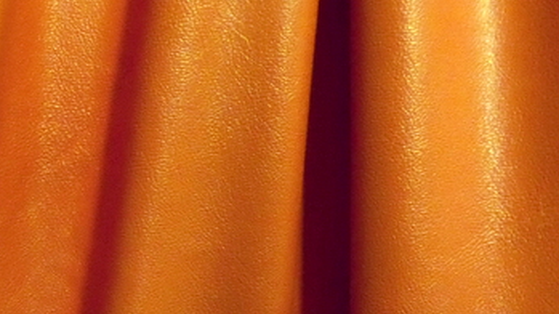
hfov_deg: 33.7
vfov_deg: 19.8
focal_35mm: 60
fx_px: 889
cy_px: 256
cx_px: 98
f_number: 3.2
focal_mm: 4
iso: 400
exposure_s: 1/30
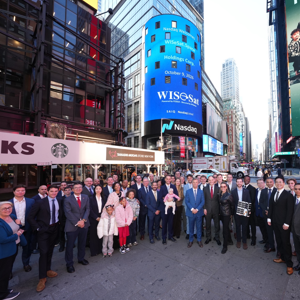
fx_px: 157
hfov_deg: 85.1
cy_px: 155
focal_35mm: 16
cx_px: 193
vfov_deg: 87.4
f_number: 5.6
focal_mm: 12
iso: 500
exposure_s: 1/160
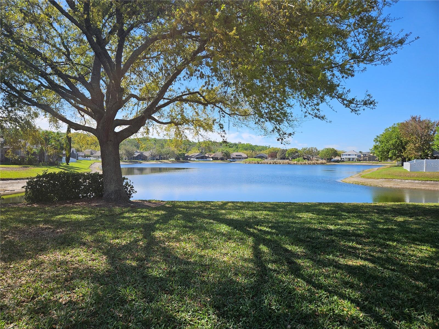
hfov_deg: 73.9
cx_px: 220
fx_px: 292
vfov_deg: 58.9
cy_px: 164
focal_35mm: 23
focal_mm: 5.4
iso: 25
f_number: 1.8
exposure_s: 1/1325
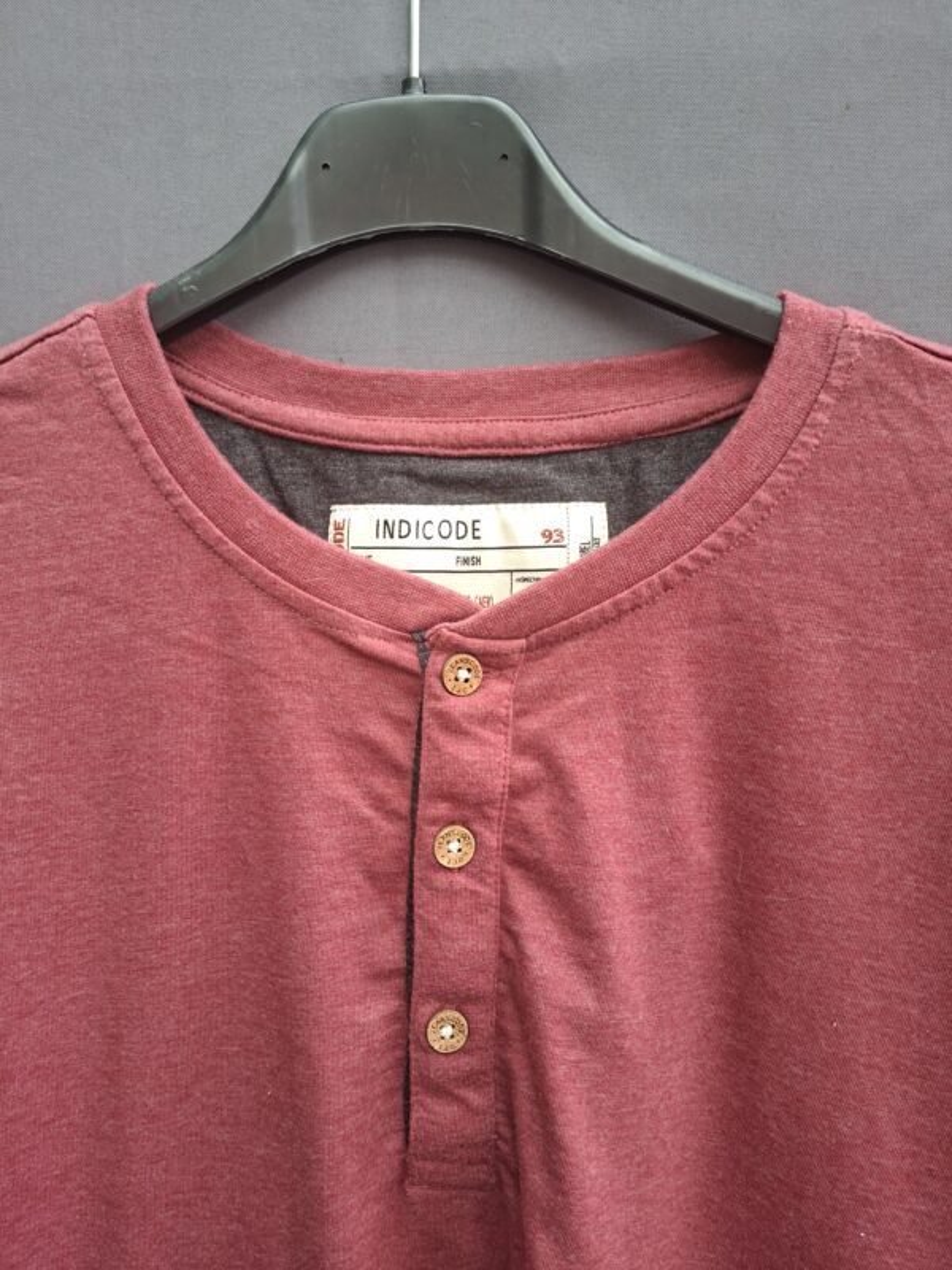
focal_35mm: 23
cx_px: 476
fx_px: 843
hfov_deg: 58.9
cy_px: 635
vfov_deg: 73.9
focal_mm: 5.54
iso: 160
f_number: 1.8
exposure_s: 1/100
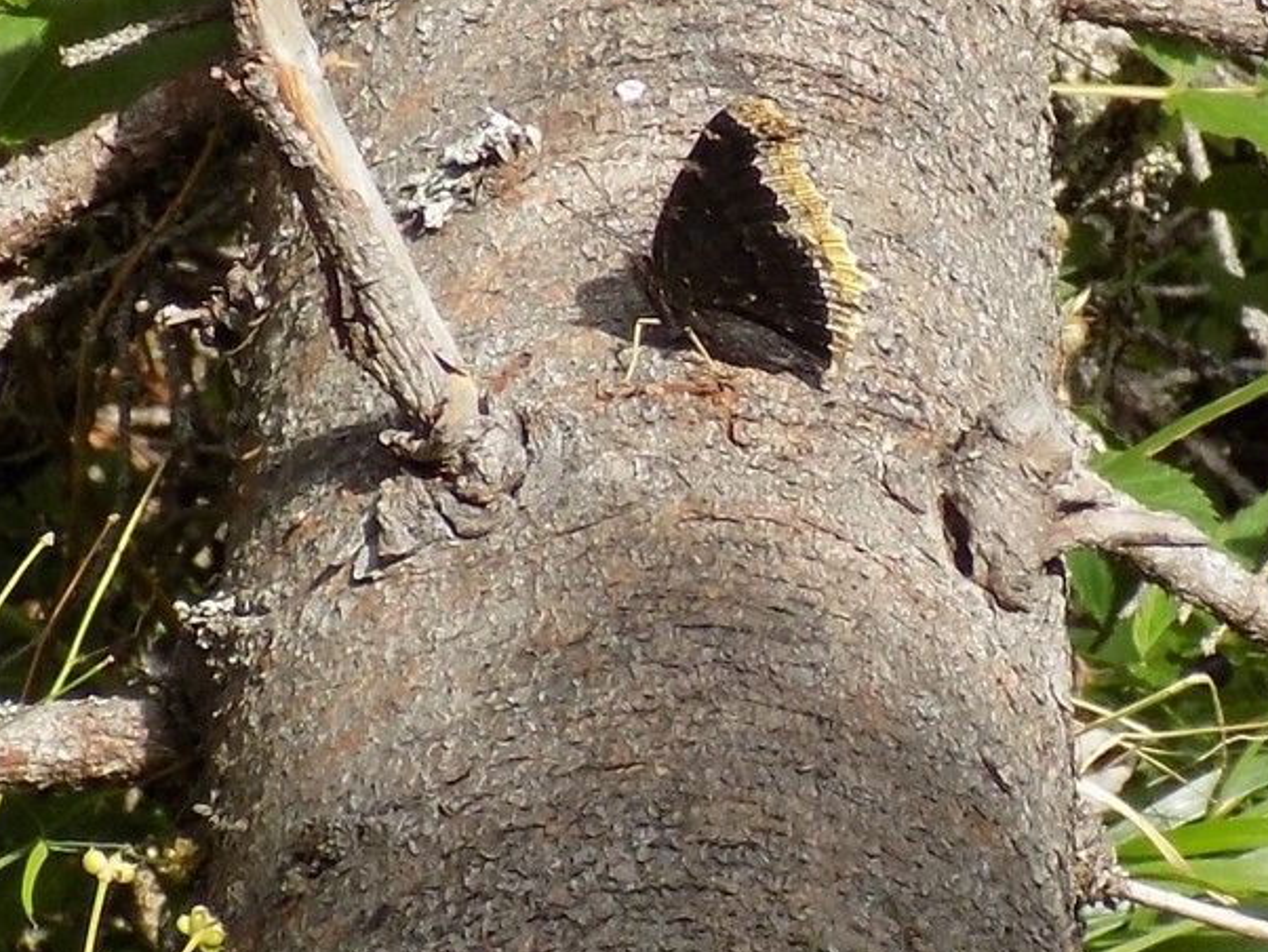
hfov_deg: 11.8
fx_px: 6120
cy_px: 291
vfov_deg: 8.9
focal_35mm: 167
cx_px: 674
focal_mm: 20.9
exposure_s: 1/200
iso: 80
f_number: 4.8
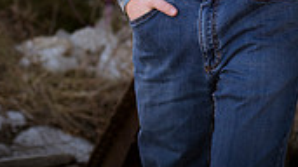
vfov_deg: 5.4
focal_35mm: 220
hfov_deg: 9.8
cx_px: 183
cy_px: -200
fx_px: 1738
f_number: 5
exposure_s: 1/1000
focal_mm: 80
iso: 800
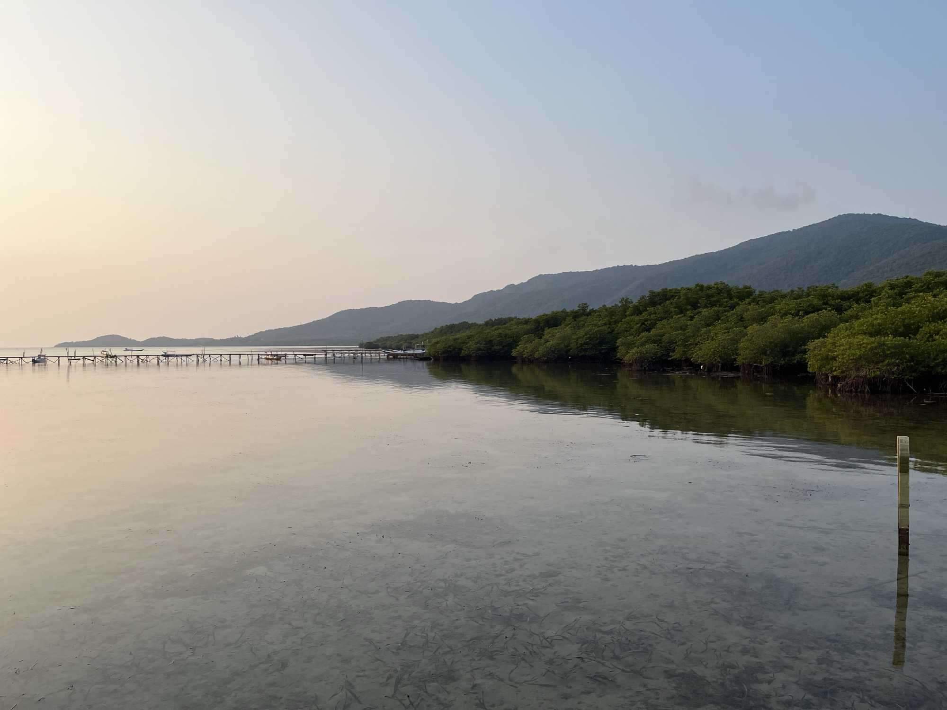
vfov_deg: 53.1
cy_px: 355
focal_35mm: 26
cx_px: 474
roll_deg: +0.5
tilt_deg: -1.5
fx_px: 711
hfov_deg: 67.3
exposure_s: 1/1776
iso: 50
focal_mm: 5.1
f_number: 1.6
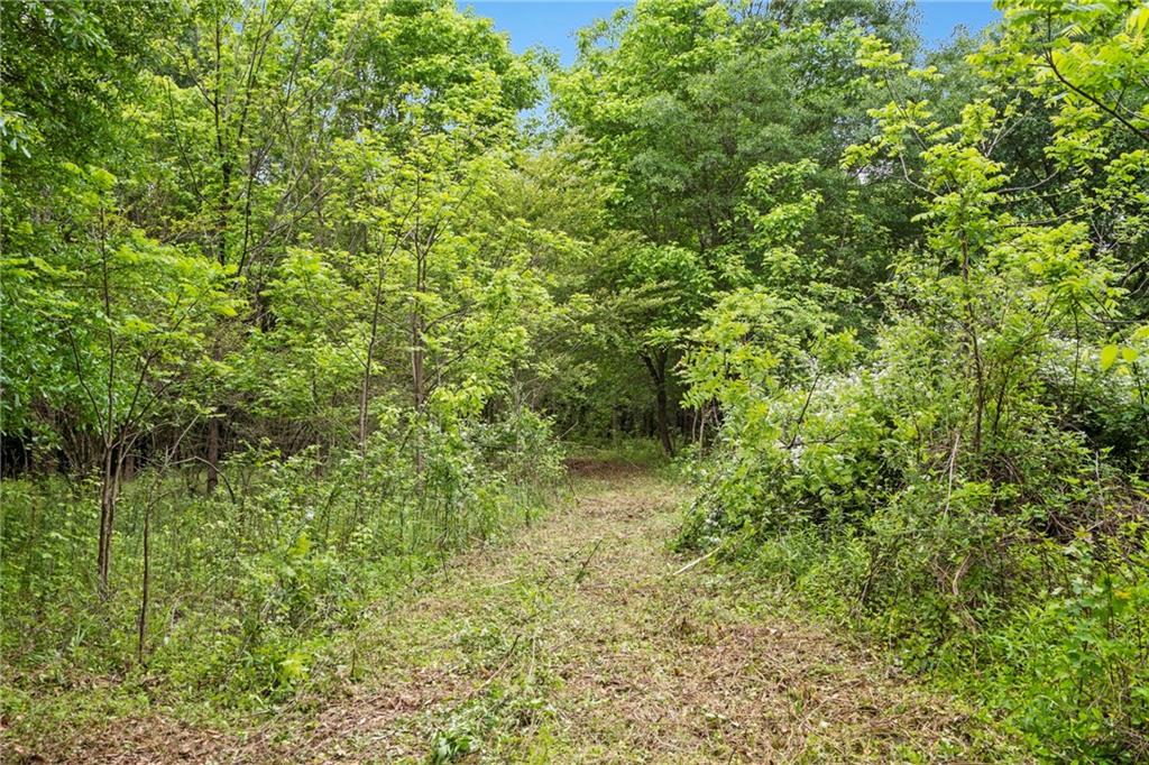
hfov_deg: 54.4
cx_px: 574
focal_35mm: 35
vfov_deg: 37.8
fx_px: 1117
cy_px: 382
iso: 500
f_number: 8
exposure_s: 1/100
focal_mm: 35
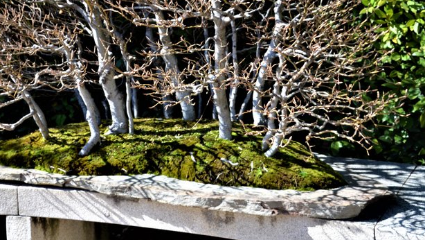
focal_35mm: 49
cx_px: 167
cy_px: 57
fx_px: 552
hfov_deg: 41.9
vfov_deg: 24.2
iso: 400
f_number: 8
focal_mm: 24
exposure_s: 1/250
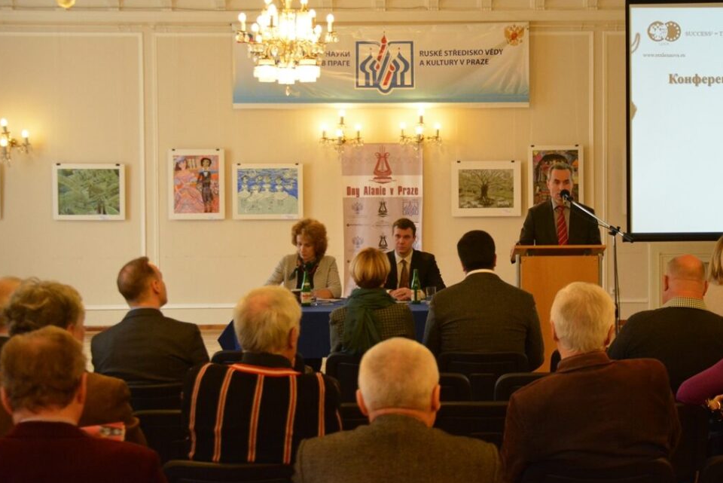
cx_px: 449
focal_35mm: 68
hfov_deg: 29.5
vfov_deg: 20.0
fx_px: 1366
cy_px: 197
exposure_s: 1/125
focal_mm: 34
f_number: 4.2
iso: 2500
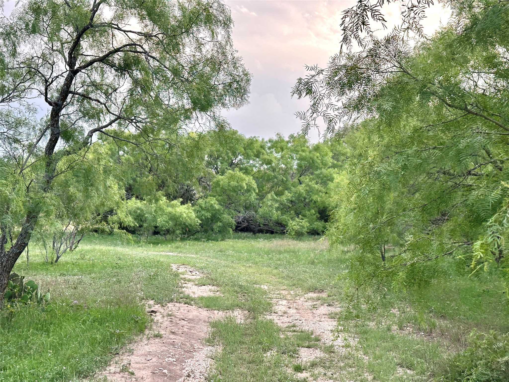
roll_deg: -2.5
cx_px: 254
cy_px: 191
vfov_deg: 30.3
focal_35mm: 48
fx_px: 706
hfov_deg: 39.7
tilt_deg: -1.2
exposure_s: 1/324
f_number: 1.78
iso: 64
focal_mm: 6.86
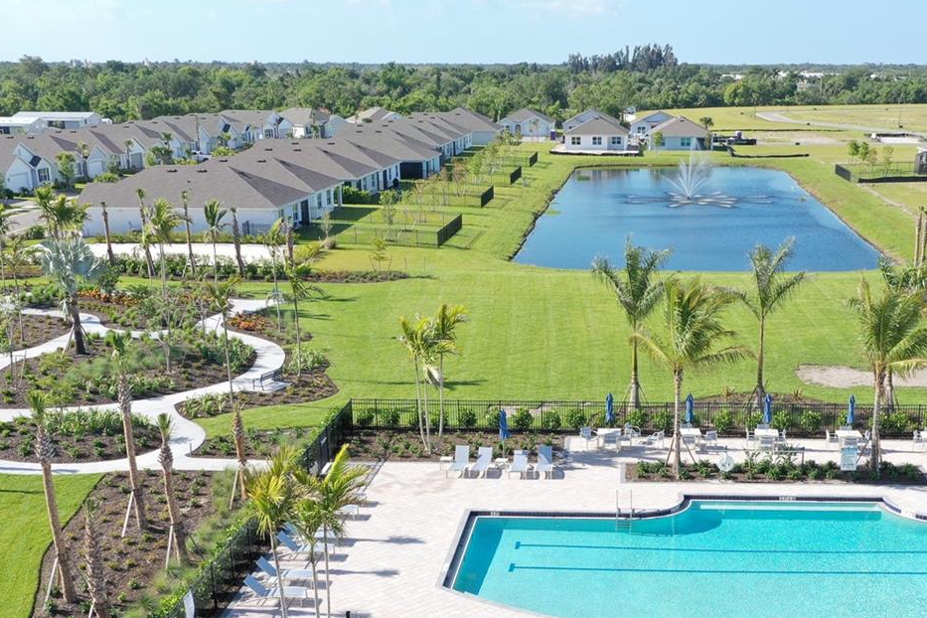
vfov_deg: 27.5
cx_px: 583
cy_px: 494
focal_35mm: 48
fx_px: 1236
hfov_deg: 40.8
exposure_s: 1/320
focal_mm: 10.26
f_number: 5
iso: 100
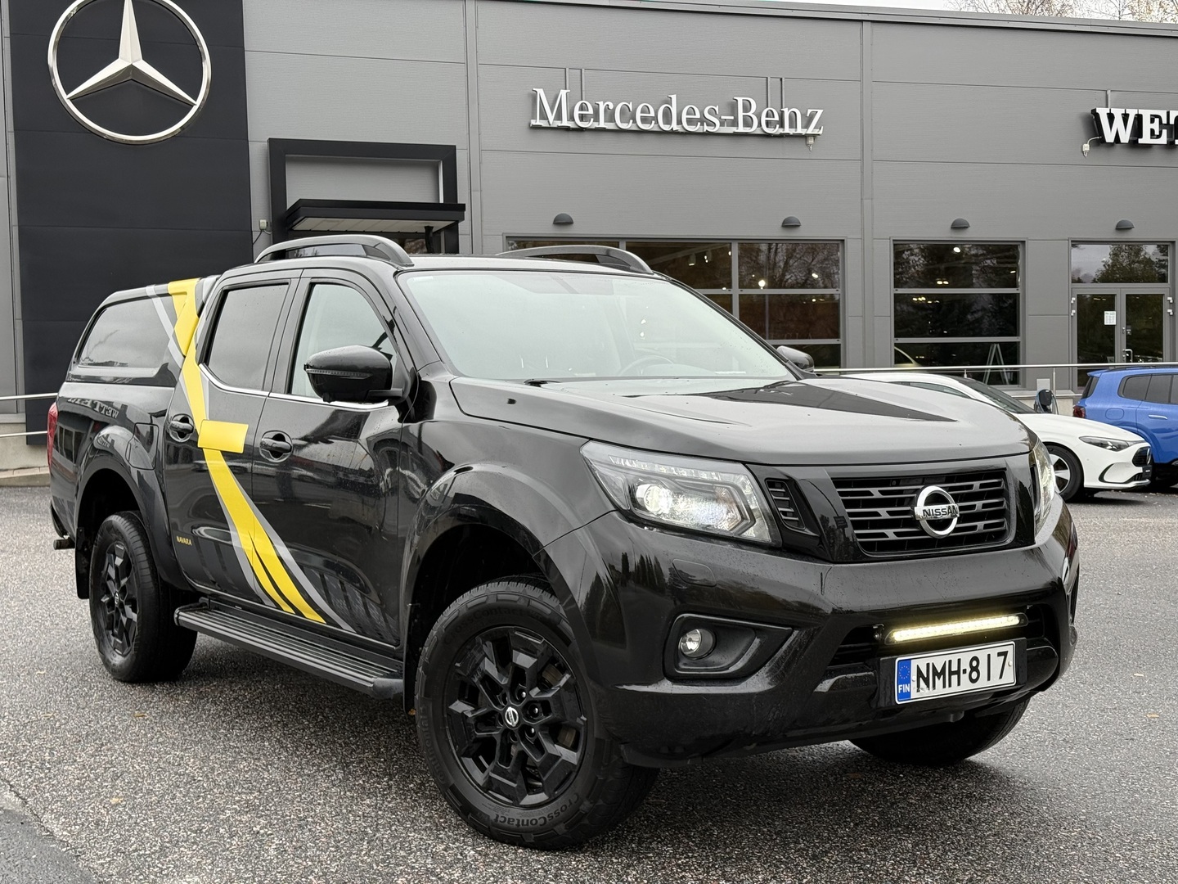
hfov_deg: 39.7
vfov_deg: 30.3
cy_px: 442
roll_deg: +1.8
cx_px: 589
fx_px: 1633
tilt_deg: -0.8
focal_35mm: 48
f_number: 1.78
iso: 64
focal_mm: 6.76
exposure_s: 1/460
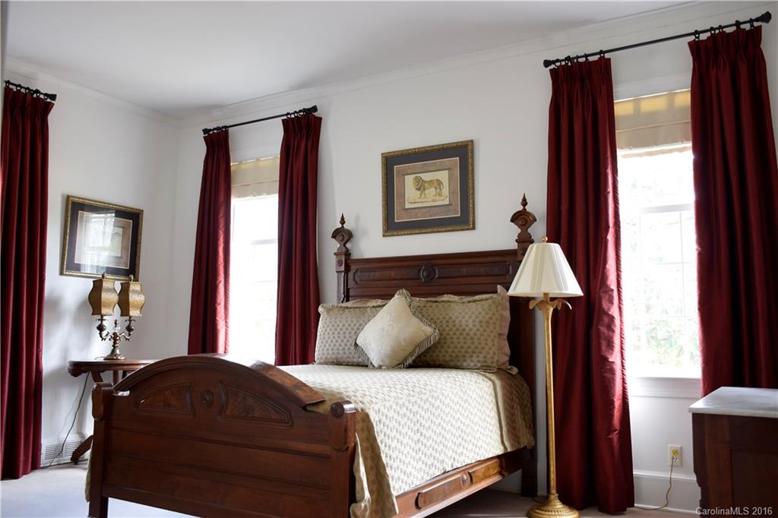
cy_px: 259
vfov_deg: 43.6
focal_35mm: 30
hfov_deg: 61.9
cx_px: 389
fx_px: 648
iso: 100
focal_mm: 20
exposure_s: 1/2.5
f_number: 4.5
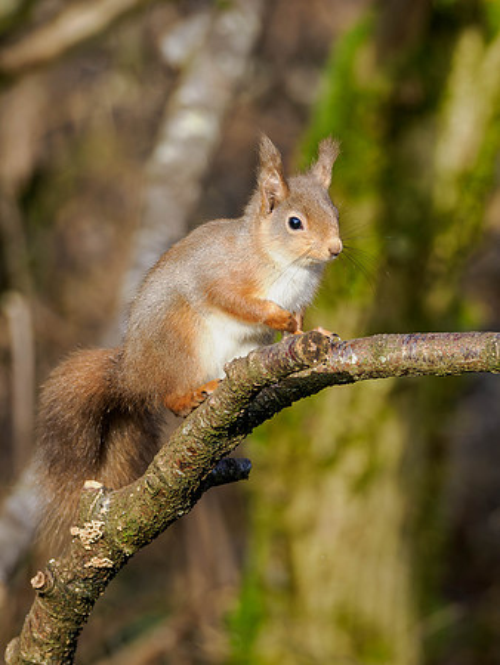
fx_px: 16868
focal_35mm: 877
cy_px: 301
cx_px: 358
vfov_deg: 2.3
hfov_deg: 1.7
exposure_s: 1/800
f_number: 4
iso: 640
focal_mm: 300
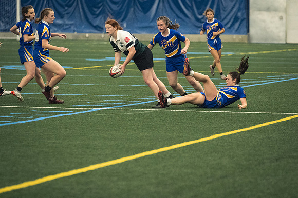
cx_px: 149
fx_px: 1985
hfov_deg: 8.6
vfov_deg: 5.7
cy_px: 99
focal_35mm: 240
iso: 8000
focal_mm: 160
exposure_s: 1/500
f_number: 2.8
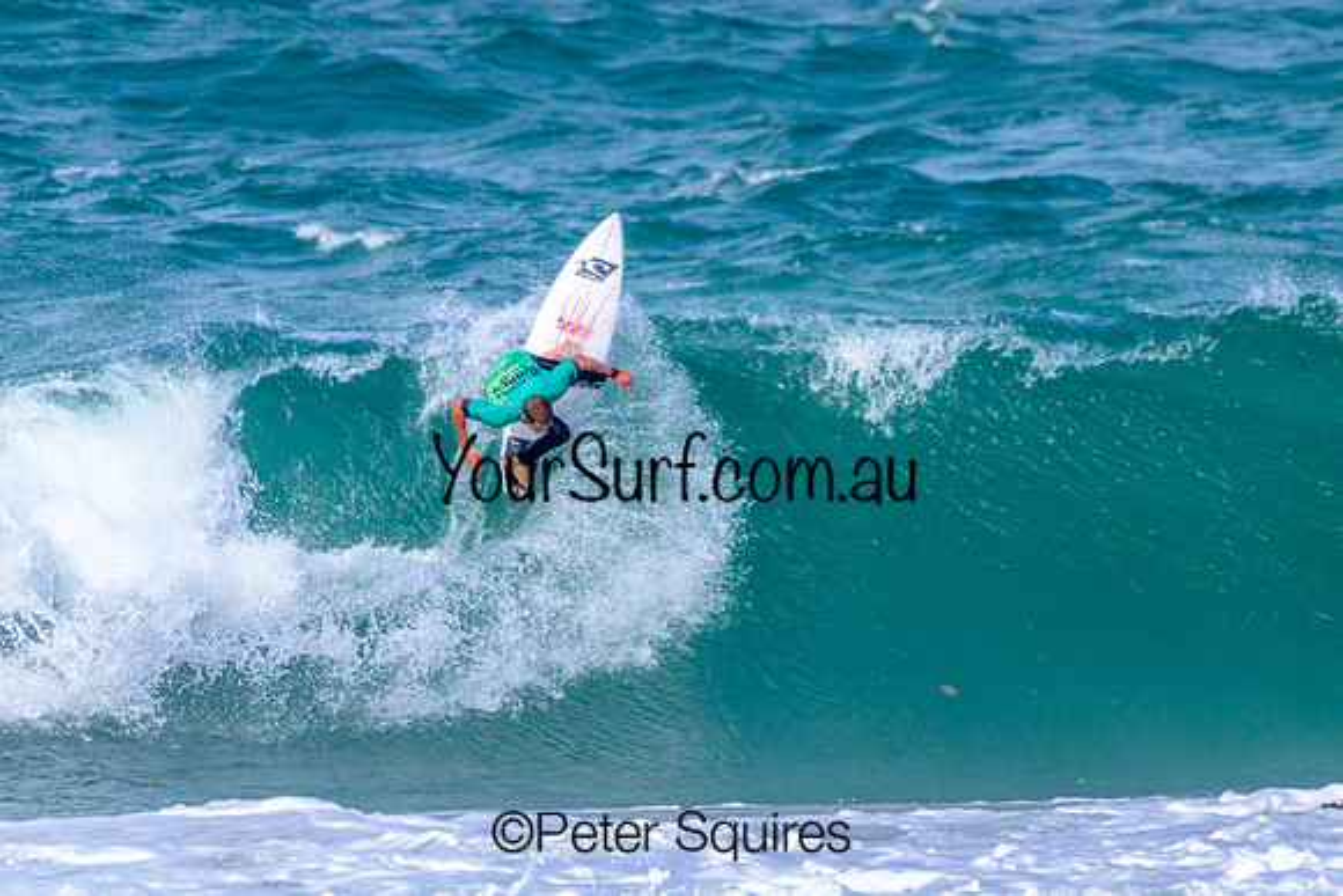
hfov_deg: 2.3
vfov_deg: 1.5
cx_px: 672
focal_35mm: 900
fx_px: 33581
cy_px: 448
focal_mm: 900
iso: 1600
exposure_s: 1/2500
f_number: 11
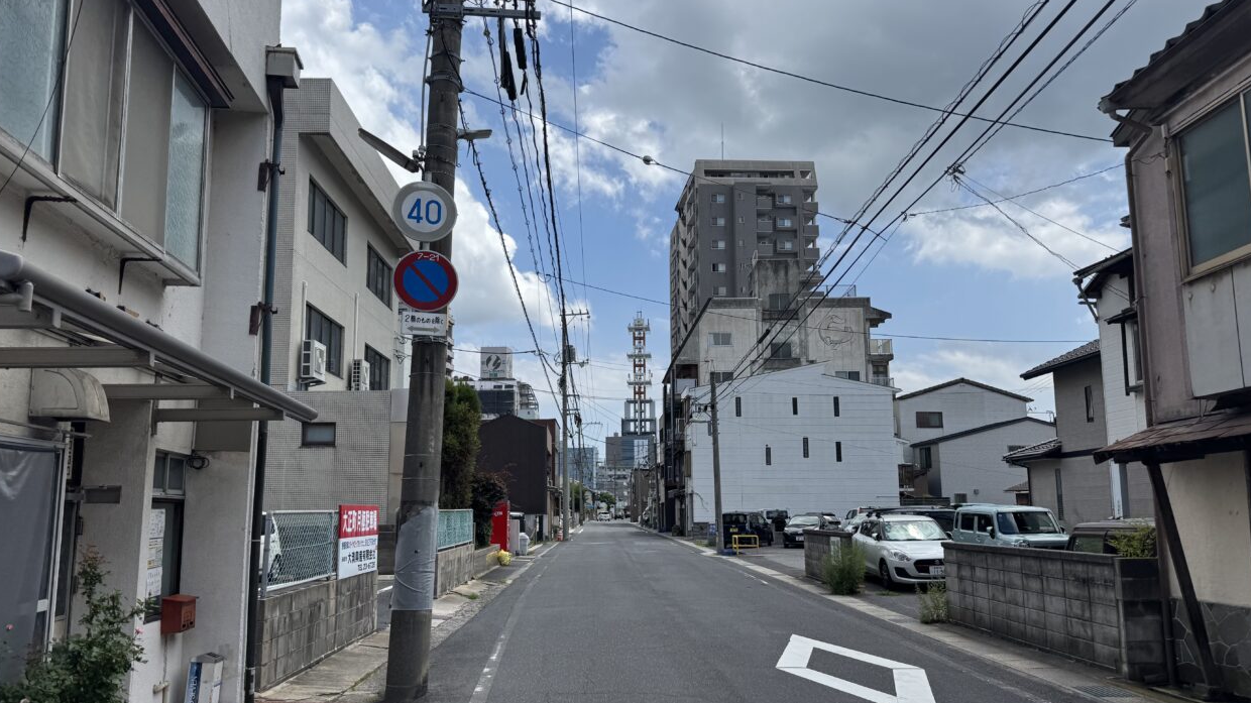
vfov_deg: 42.8
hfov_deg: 69.9
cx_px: 615
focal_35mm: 27
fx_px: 895
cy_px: 379
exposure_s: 1/6410
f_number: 1.78
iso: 80
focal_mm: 6.76
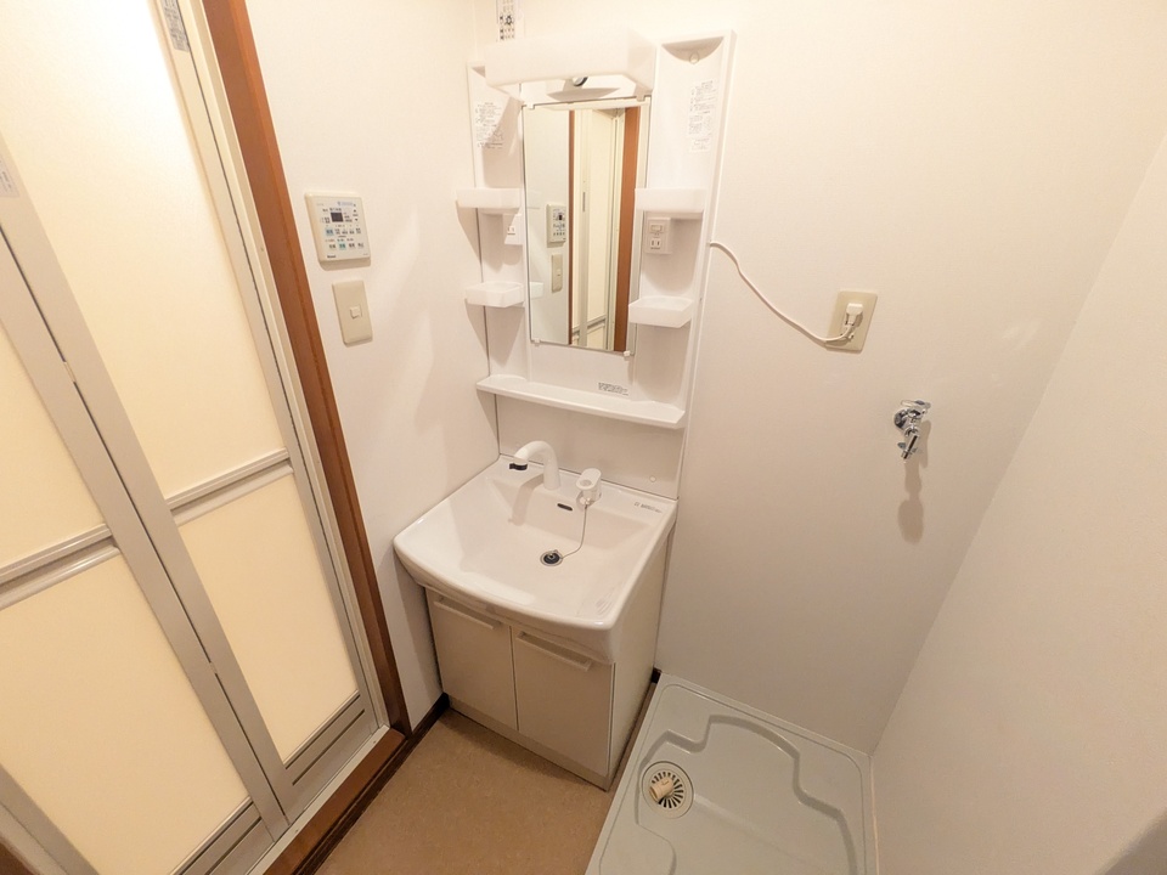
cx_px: 584
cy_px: 438
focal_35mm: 14
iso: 715
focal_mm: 1.83
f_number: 2.2
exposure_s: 1/40
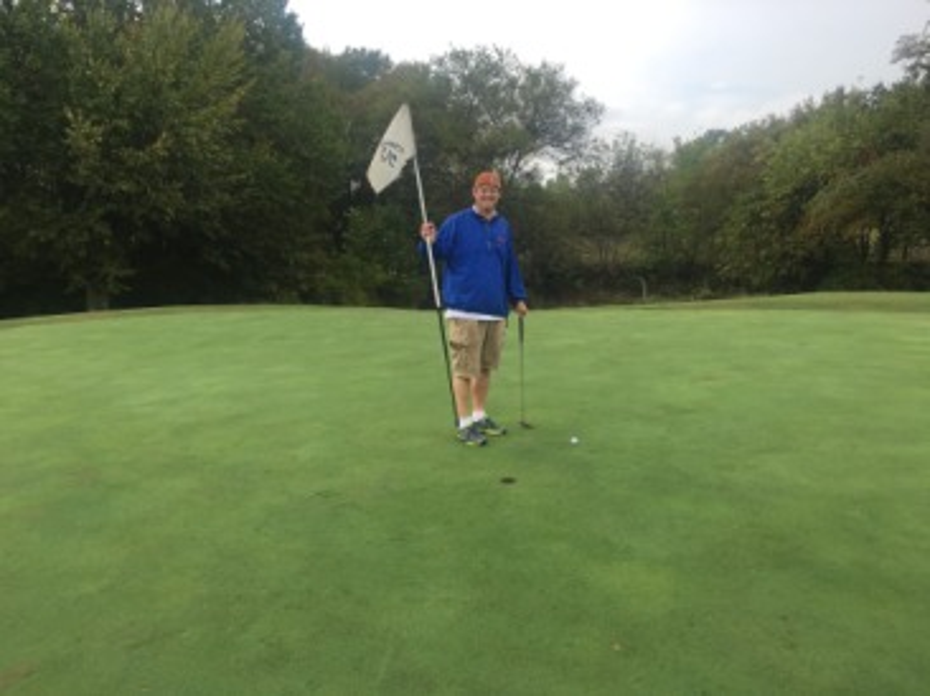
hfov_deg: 61.7
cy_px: 348
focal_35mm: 29
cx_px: 465
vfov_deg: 48.2
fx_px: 779
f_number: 2.2
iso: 25
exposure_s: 1/478
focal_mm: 4.15
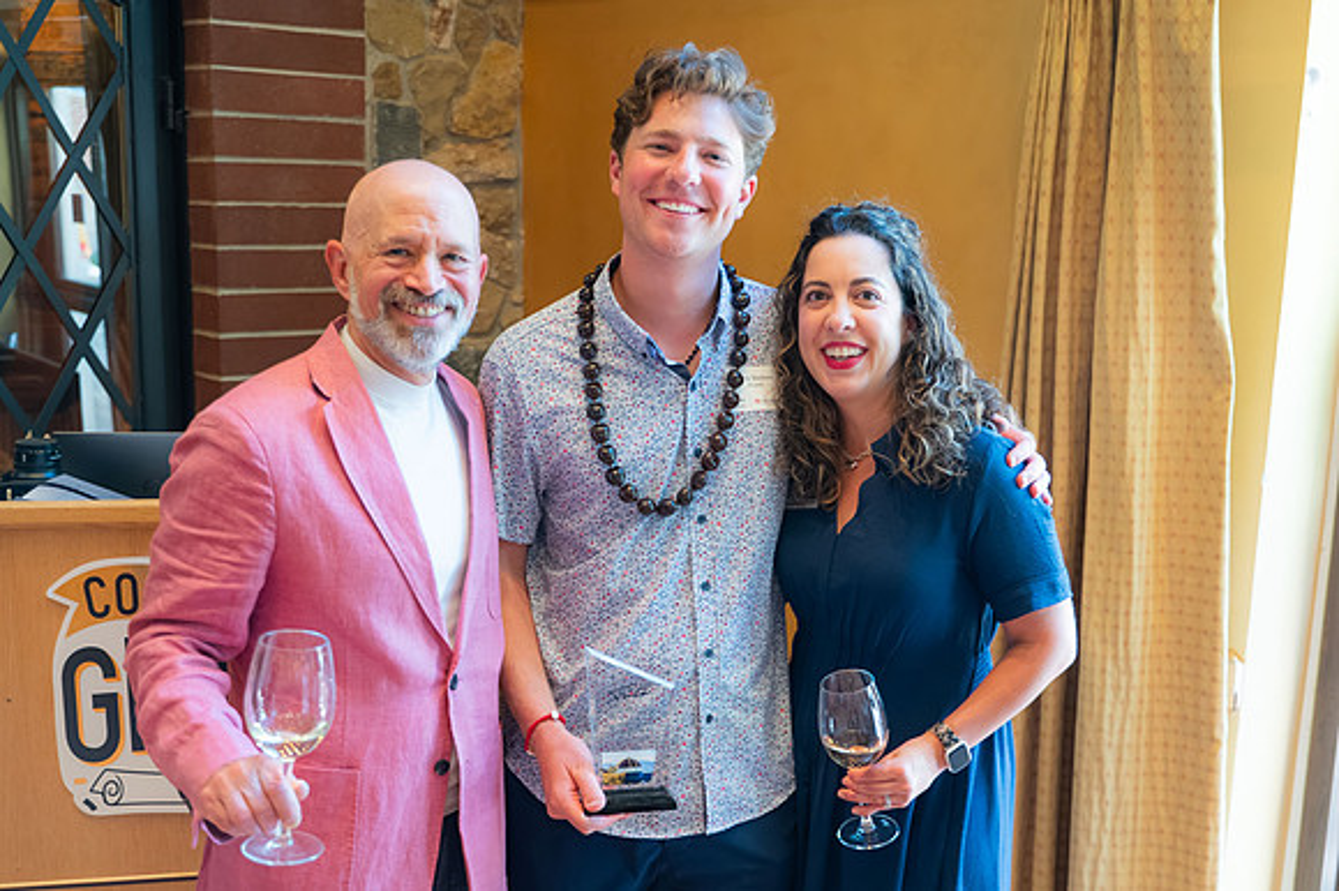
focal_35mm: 42
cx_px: 691
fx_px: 1564
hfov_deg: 46.3
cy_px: 485
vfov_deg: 31.8
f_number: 2.8
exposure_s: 1/125
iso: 2000
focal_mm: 36
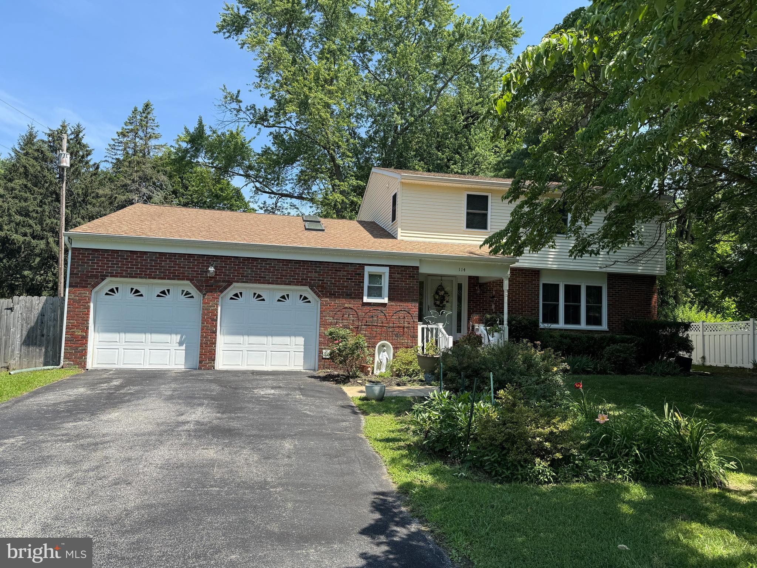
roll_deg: -2.2
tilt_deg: +5.0
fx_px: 525
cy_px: 284
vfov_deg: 56.8
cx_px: 378
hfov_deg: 71.6
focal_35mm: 24
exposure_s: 1/2000
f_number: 1.78
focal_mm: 6.76
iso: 80
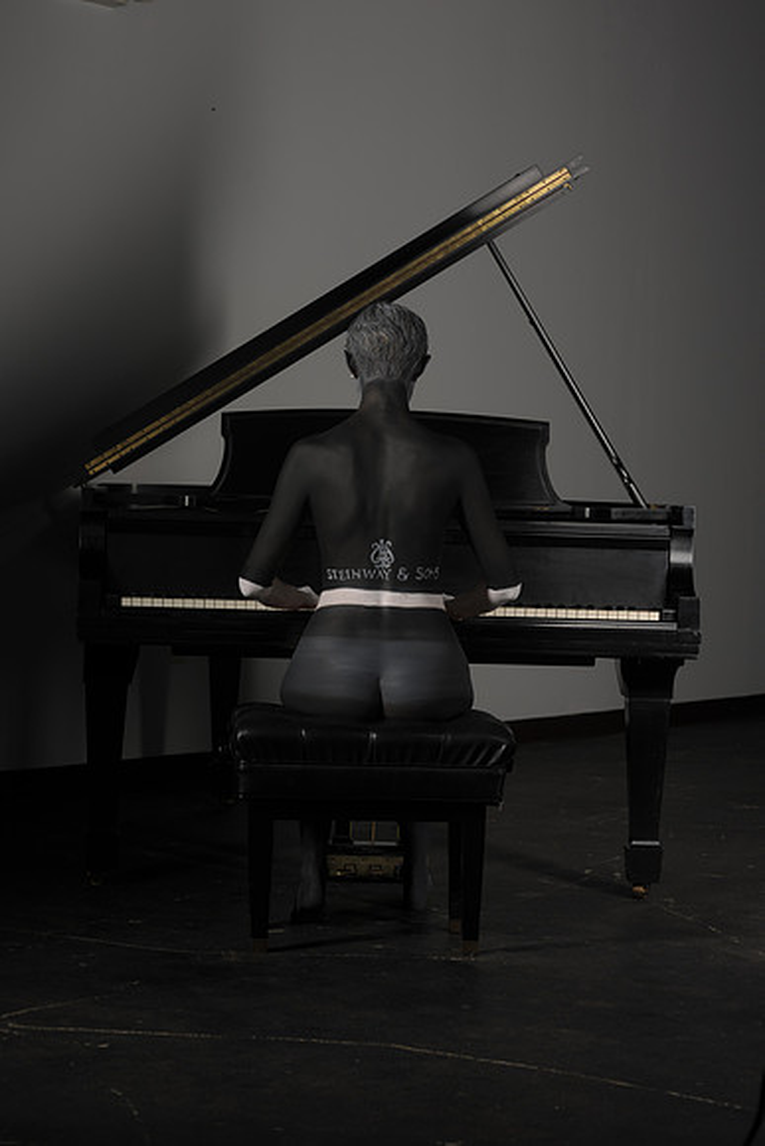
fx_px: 2708
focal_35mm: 85
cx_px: 382
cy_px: 573
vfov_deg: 23.9
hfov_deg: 16.1
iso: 100
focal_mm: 85
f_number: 8
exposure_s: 1/125
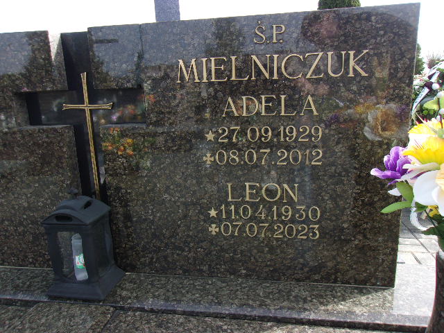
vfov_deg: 51.4
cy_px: 166
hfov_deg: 65.3
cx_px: 222
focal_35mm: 27
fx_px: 346
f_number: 3
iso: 80
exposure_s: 1/280
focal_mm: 4.9
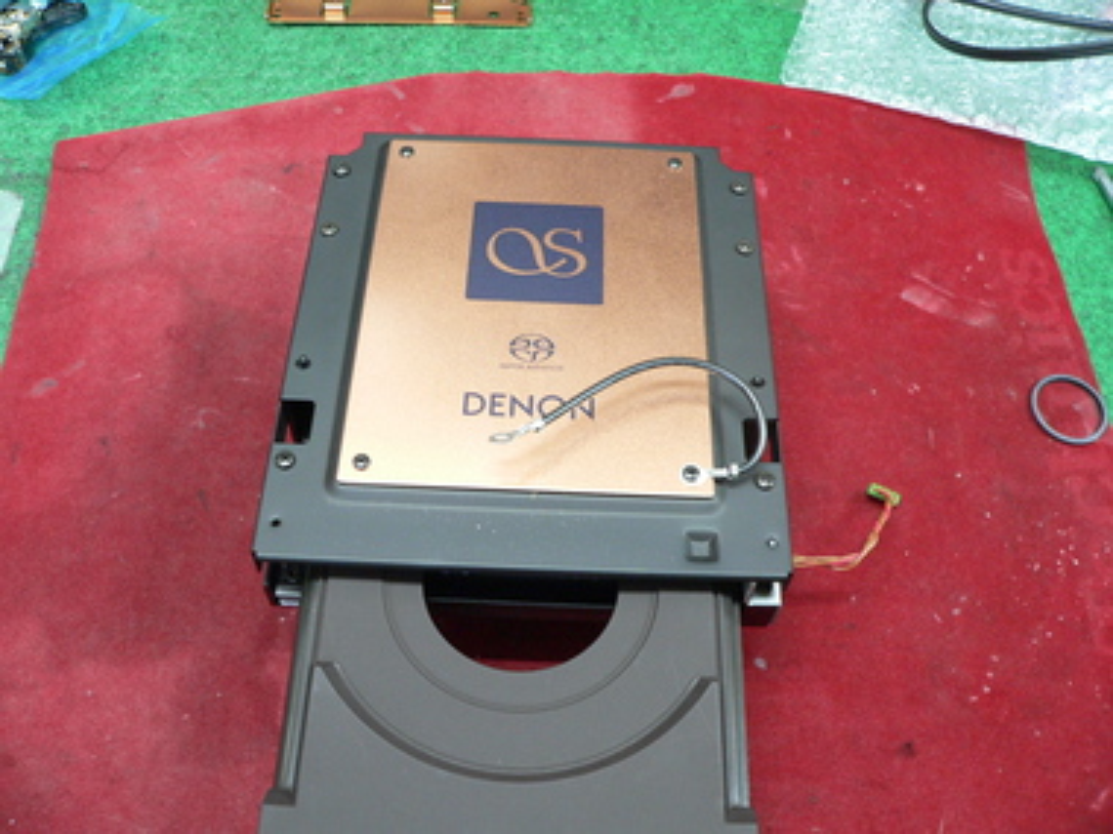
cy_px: 417
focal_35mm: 36
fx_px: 1157
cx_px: 556
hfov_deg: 51.4
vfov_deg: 39.7
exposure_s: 1/10
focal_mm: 6
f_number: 2.8
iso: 200
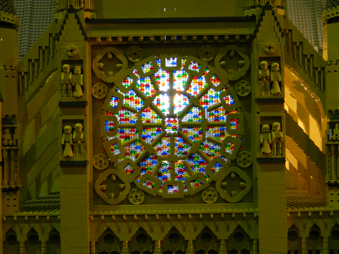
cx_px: 170
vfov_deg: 21.9
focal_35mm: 67
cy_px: 127
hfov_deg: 29.0
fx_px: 656
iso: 97
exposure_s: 1/7.9
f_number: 4.3
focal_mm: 12.2
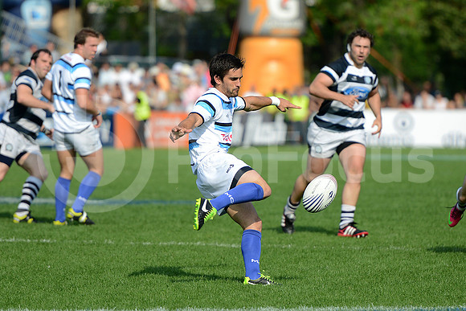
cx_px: 233
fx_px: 2589
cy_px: 156
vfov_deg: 6.9
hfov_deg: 10.3
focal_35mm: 200
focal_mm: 200
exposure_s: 1/2500
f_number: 2.8
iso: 250
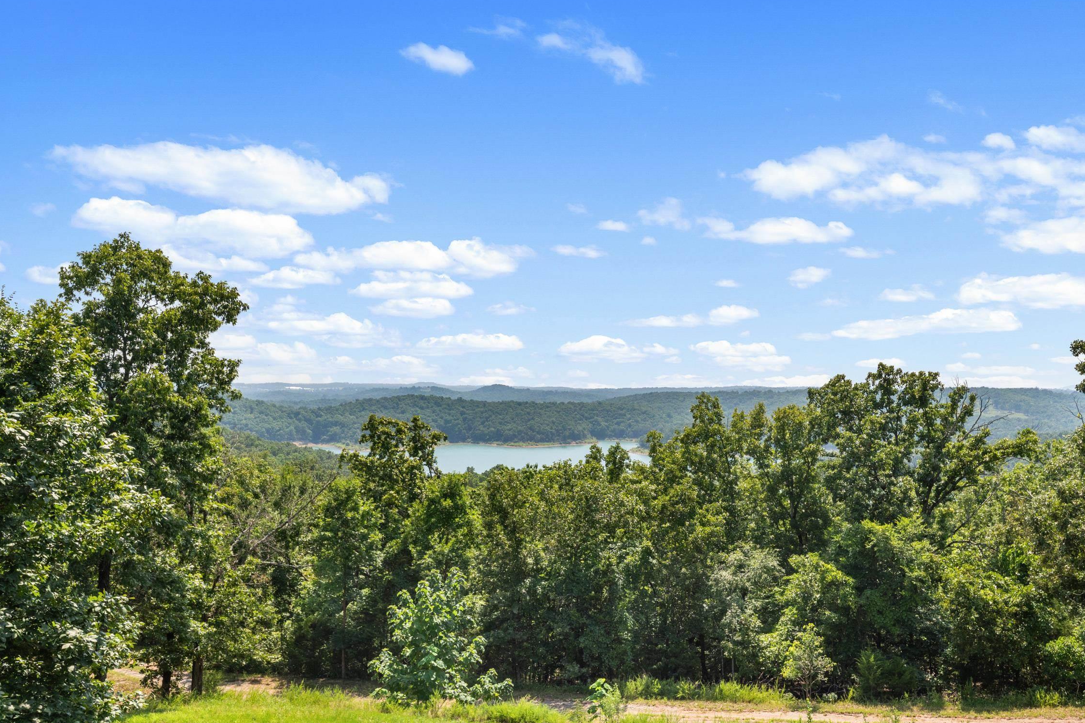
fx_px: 904
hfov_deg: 61.9
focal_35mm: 30
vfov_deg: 43.6
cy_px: 388
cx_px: 577
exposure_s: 1/640
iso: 200
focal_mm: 18
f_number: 9
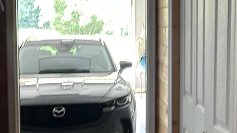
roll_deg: +1.6
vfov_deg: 15.1
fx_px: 503
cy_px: 63
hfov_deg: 26.1
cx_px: 183
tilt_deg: -9.3
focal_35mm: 80
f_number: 1.5
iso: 250
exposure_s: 1/60
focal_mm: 5.7
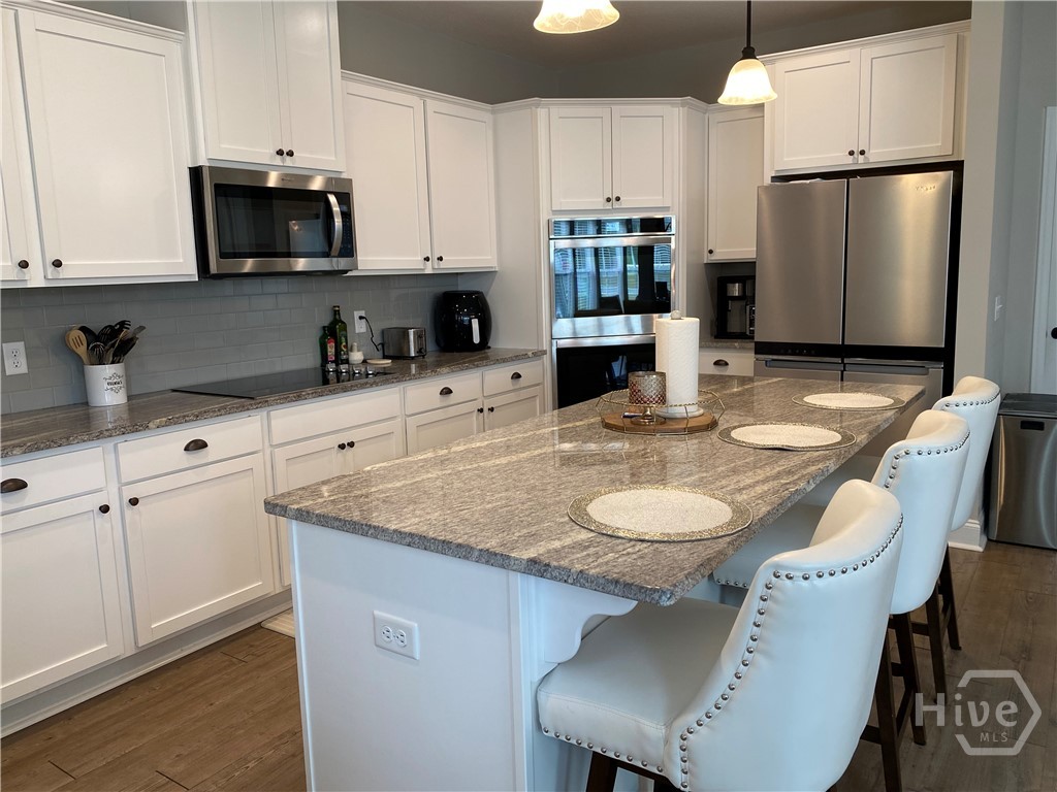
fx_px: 794
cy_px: 396
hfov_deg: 67.3
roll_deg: +1.3
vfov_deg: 53.1
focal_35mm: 26
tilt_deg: -7.9
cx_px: 528
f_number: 1.8
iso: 64
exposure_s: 1/60
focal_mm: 4.25
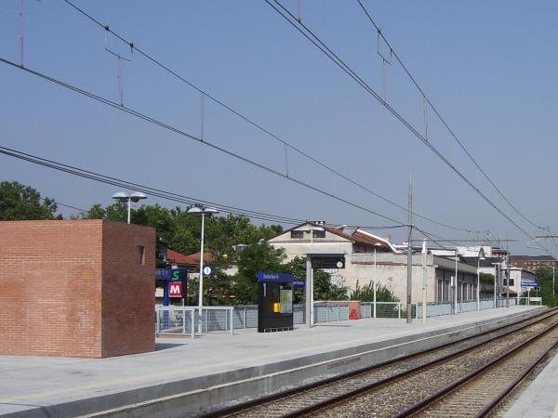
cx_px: 387
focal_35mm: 58
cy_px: 283
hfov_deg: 32.9
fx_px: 935
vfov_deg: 25.1
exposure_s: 1/1000
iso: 80
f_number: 4.8
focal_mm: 5.6
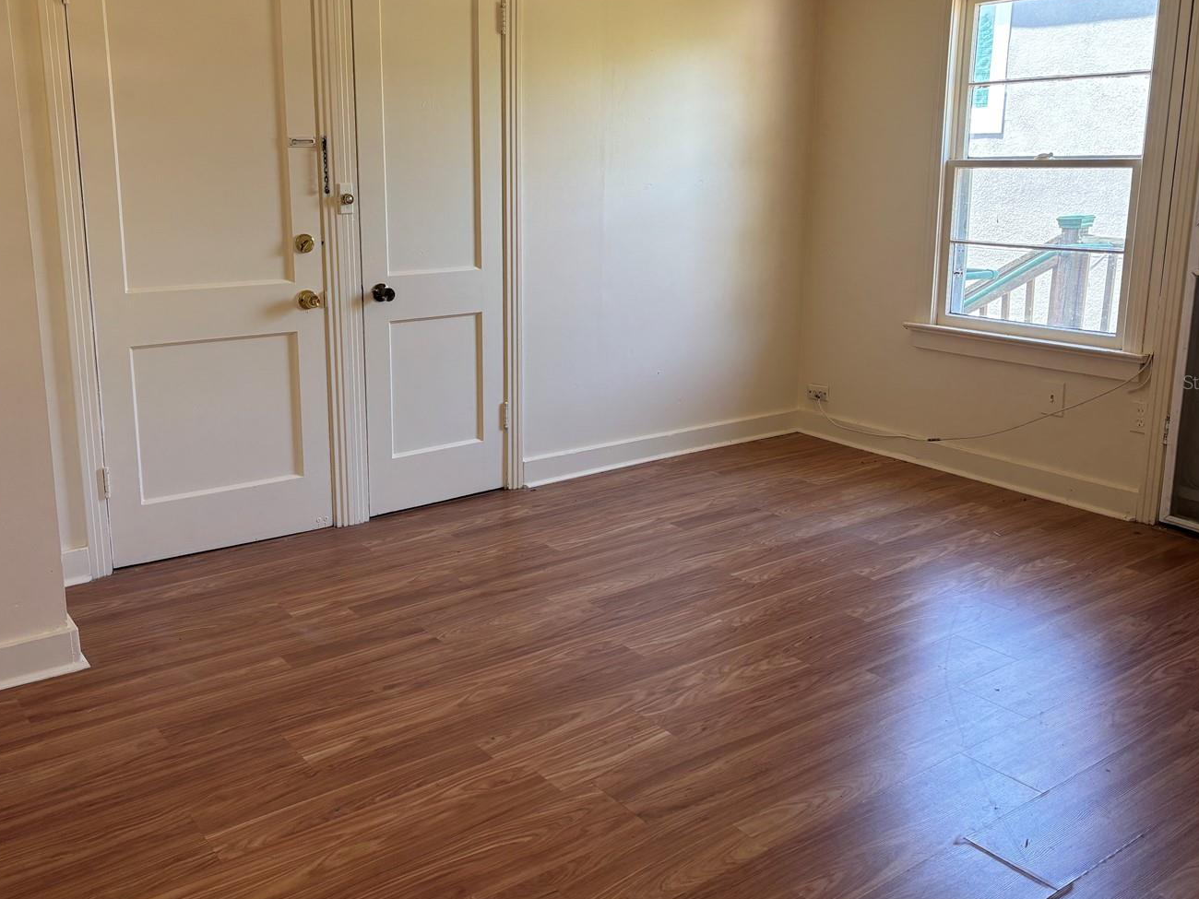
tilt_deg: -10.8
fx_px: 1108
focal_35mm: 32
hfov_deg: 56.7
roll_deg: -0.3
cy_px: 382
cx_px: 532
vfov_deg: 44.0
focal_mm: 5.96
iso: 80
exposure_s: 1/120
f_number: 1.6
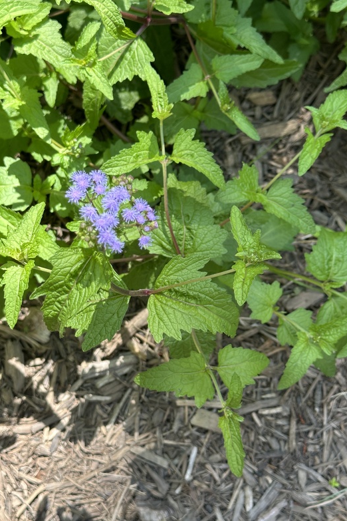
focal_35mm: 51
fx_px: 737
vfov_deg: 38.9
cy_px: 256
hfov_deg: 26.5
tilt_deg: -64.1
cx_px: 155
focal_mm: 6.86
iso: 64
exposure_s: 1/503
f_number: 1.78
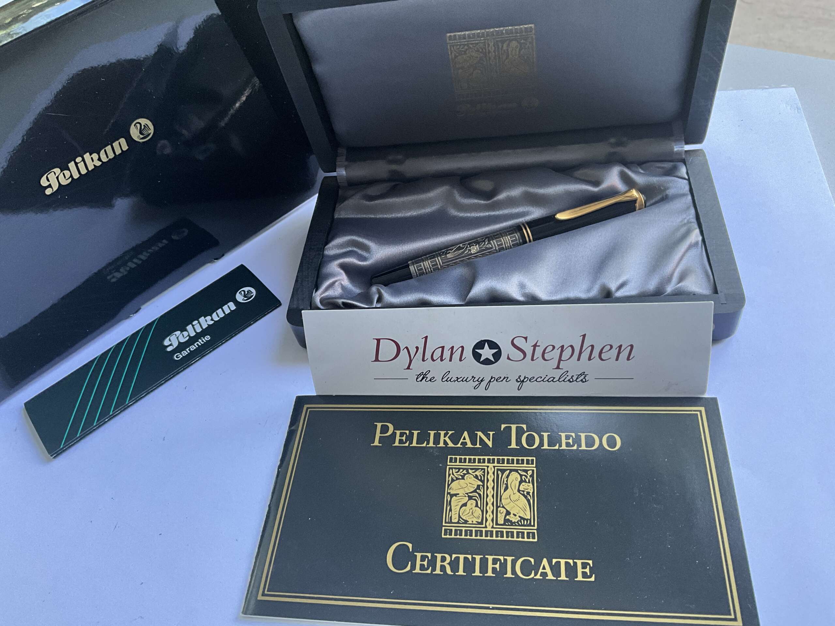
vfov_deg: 48.2
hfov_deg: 61.7
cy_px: 313
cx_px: 418
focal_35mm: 29
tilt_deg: -50.0
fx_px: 700
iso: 64
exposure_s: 1/60
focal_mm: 3
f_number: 1.8
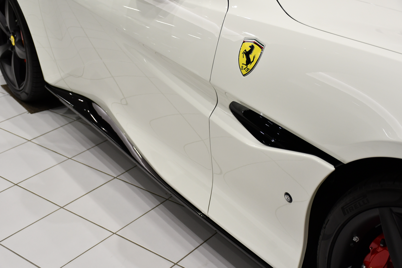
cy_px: 134
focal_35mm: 52
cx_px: 201
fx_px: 581
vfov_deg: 26.0
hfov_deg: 38.2
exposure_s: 1/250
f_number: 4.5
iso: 800
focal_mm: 35
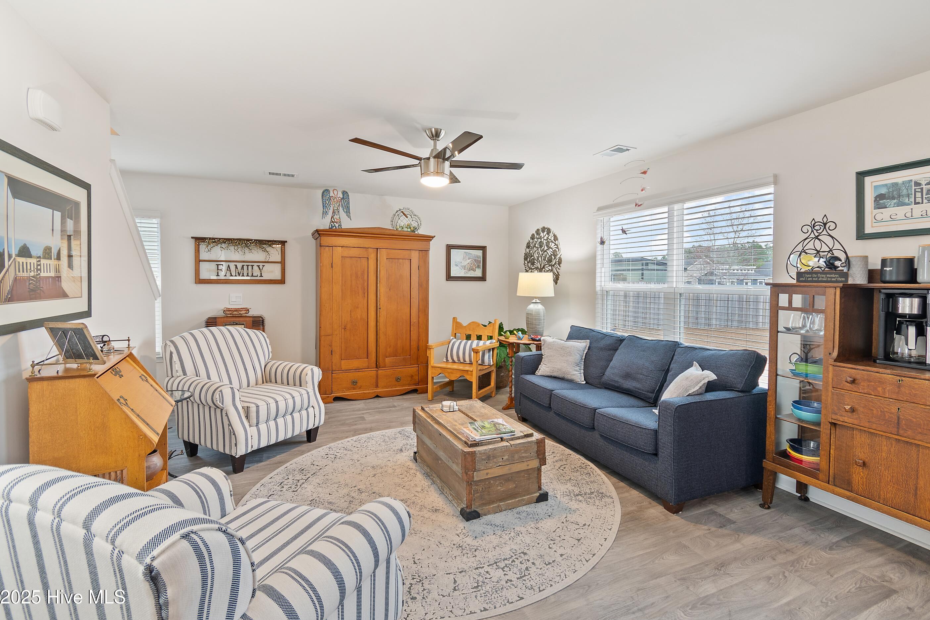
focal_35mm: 16
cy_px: 297
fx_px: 413
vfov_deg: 73.7
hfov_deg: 96.7
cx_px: 480
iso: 100
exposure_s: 1/1.25
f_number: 4.5
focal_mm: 10
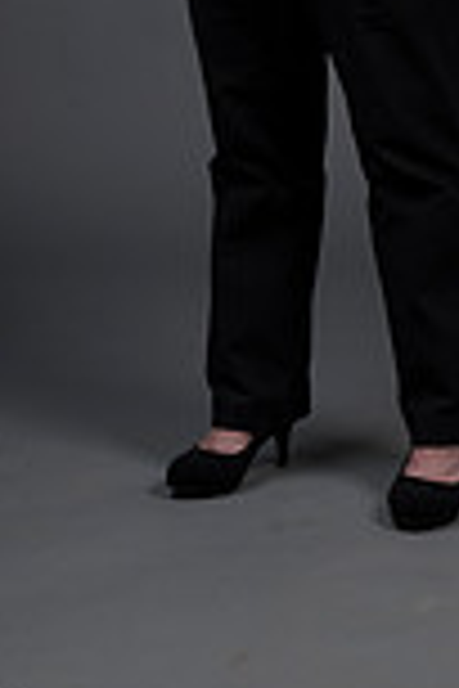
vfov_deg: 8.6
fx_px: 4494
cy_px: -247
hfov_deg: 5.8
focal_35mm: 235
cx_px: 310
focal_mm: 80
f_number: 5.6
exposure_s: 1/250
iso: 160
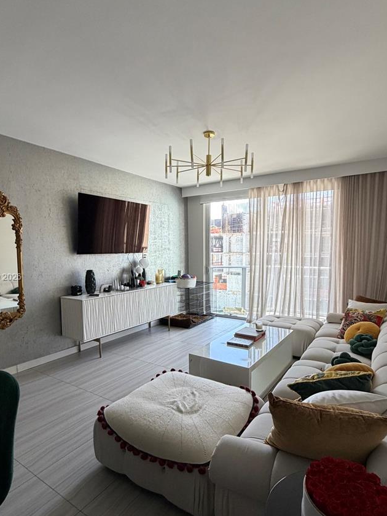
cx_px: 184
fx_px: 298
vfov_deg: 81.6
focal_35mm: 20
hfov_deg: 65.9
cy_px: 278
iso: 320
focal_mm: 2.22
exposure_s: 1/73
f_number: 2.2
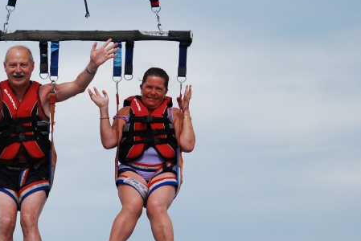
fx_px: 3893
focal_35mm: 388
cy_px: 122
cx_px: 60
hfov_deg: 5.3
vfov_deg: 3.5
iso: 140
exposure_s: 1/1000
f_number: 4.8
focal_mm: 150
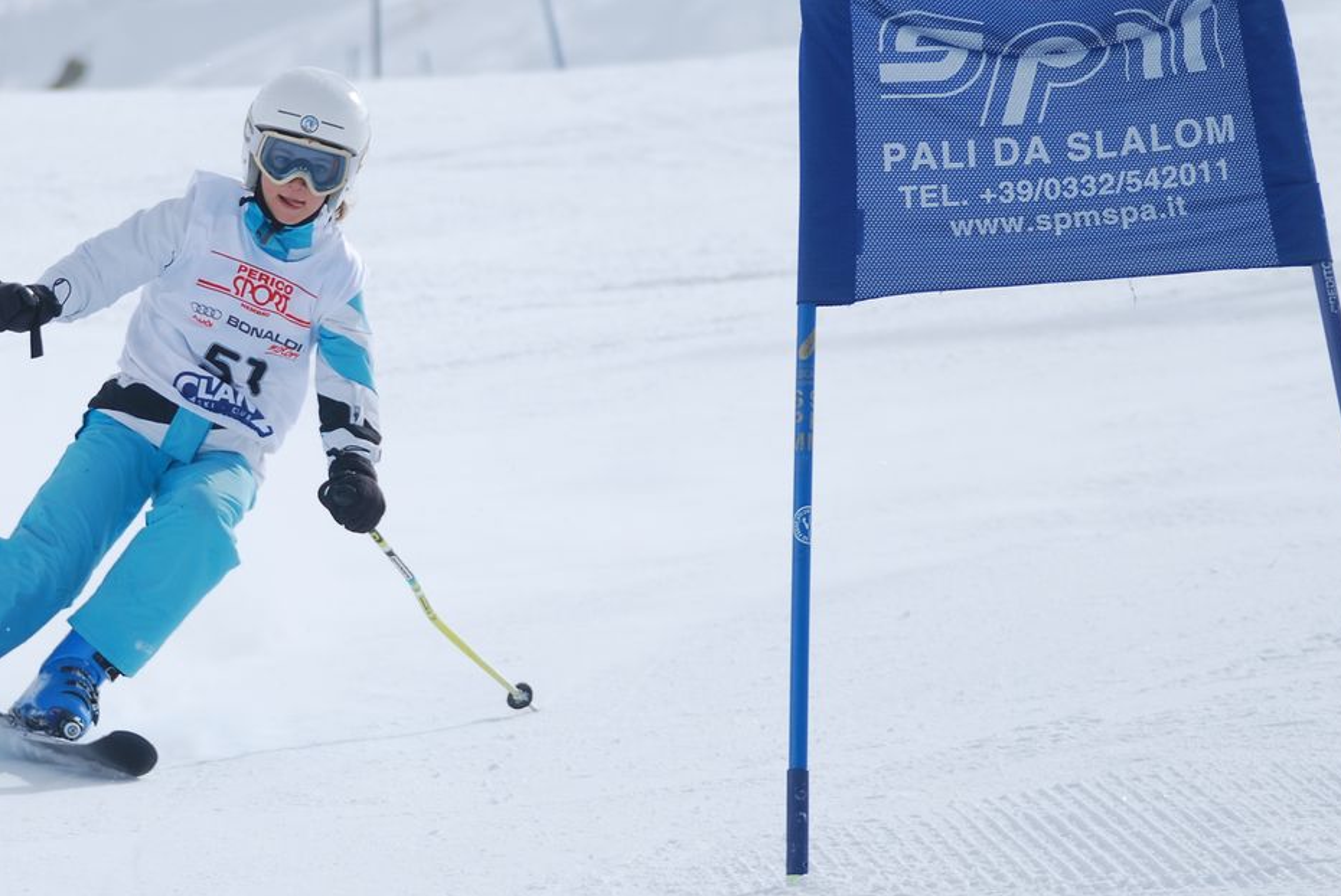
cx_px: 298
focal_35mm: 426
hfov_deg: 4.8
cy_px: 401
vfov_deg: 3.2
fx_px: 15878
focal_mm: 165
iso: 100
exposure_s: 1/1250
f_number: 5.3
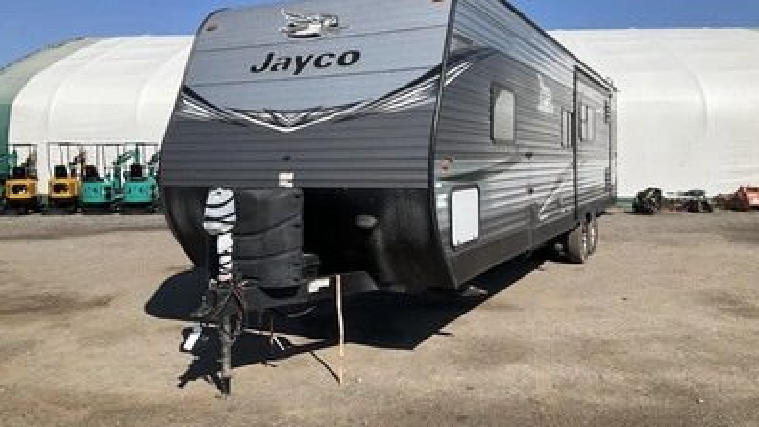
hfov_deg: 61.0
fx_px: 644
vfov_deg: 36.5
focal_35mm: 32
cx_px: 380
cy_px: 163
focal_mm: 3
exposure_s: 1/2538
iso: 25
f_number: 1.8
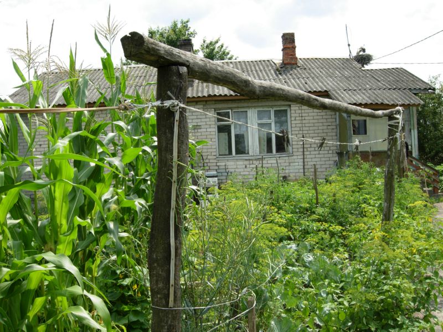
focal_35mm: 36
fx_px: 461
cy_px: 166
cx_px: 222
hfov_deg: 51.4
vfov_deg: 39.7
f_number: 5.4
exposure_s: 1/249
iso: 50
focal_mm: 7.5
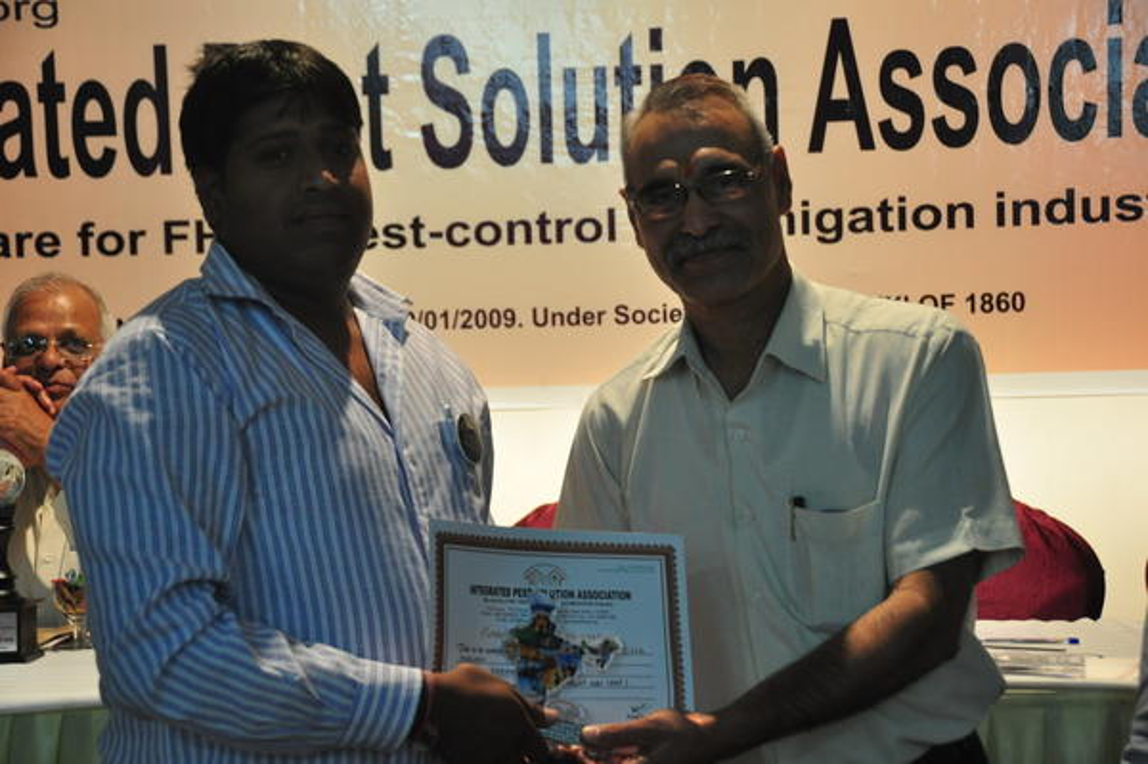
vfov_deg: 16.5
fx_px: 2629
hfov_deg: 24.6
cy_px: 382
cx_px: 574
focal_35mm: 82
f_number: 5
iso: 800
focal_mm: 55
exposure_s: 1/50
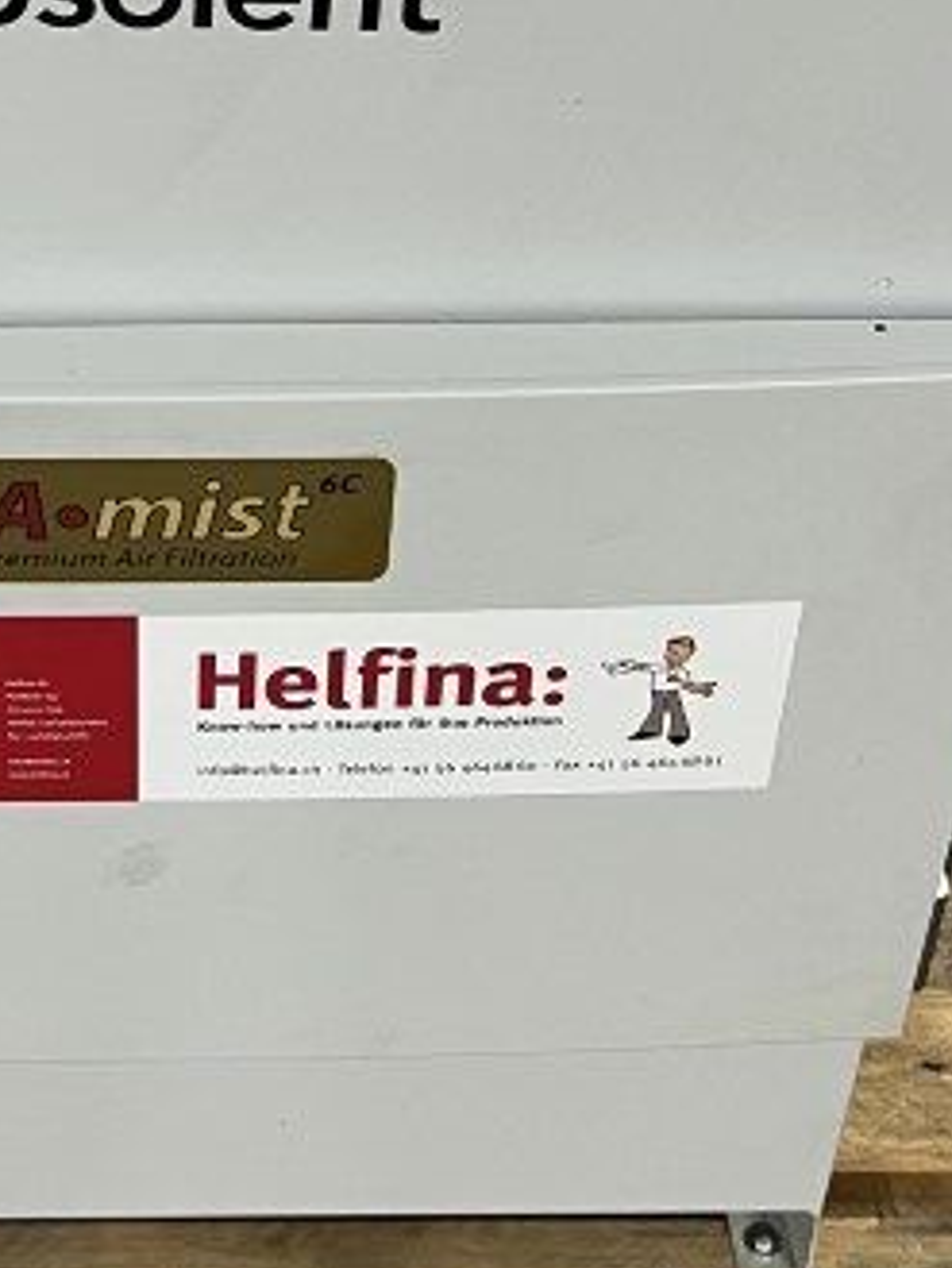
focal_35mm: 81
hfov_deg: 18.0
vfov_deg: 23.8
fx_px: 2968
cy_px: 277
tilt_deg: -39.2
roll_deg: +1.0
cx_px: 123
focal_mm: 5.7
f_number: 1.5
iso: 100
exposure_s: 1/50
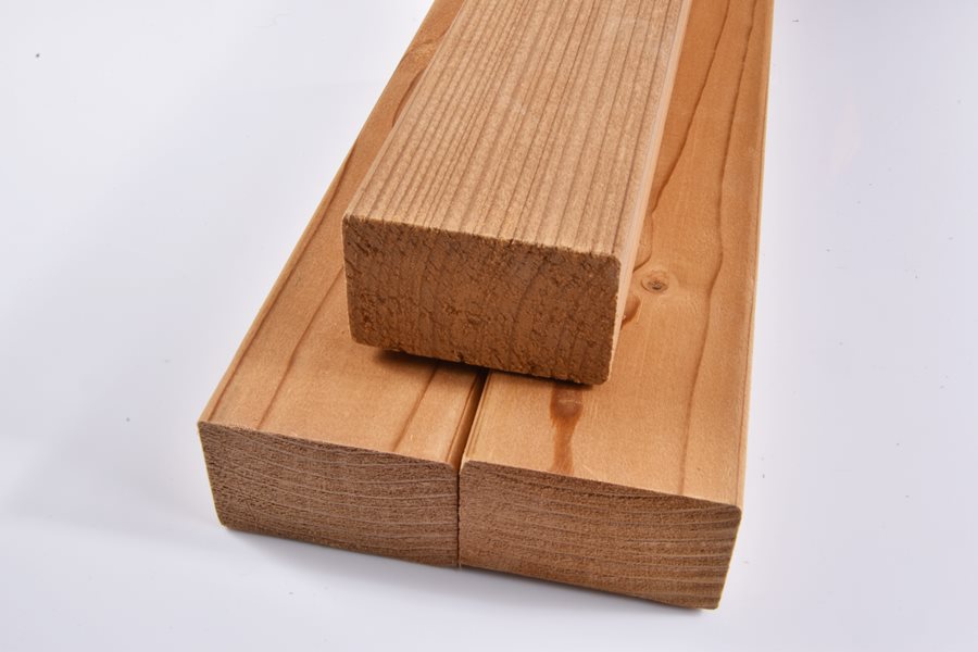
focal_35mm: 45
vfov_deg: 29.9
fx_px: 1222
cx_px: 489
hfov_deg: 43.6
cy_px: 326
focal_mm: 30
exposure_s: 1/1.6
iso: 125
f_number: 29
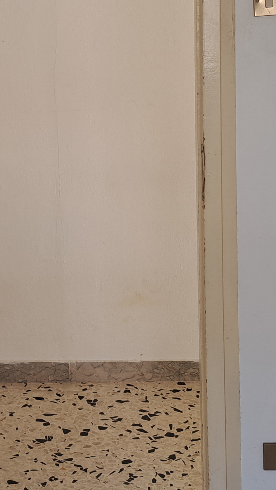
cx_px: -47
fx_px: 897
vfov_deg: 30.3
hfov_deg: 16.8
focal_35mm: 69
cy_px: 160
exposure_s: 1/60
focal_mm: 5.23
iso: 64
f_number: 1.8
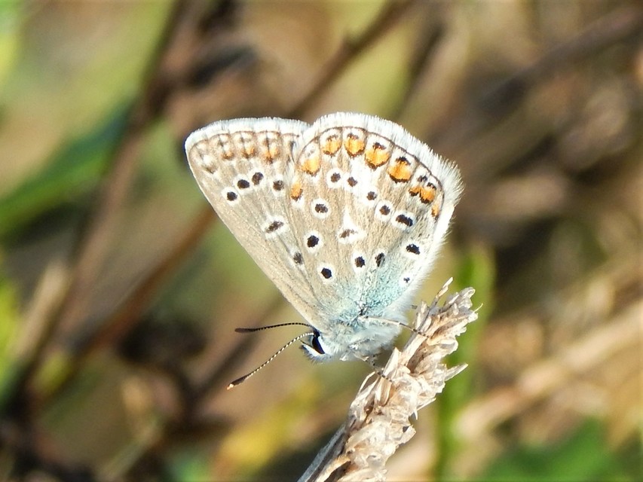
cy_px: 241
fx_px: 6428
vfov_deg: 4.3
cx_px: 322
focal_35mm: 346
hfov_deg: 5.7
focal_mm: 62.2
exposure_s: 1/200
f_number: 5.7
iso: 125
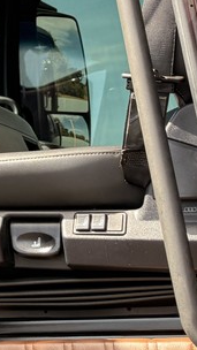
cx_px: -412
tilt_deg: +14.5
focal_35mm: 98
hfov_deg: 9.4
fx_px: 910
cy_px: 36
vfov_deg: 21.3
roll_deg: -0.3
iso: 100
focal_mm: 6.76
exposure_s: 1/665
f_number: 1.78
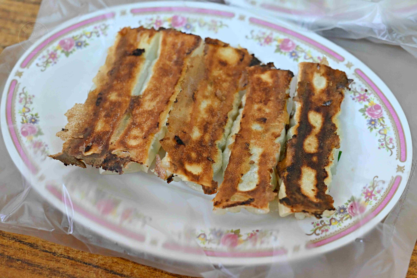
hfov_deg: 27.0
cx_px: 208
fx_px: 869
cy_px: 139
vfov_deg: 18.2
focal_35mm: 75
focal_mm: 50
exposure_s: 1/200
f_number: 3.2
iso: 2200
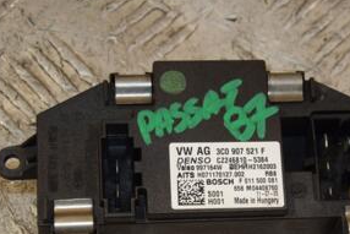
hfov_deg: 15.4
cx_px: 278
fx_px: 1284
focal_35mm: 132
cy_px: 140
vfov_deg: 10.4
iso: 800
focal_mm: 42
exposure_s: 1/200
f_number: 7.1
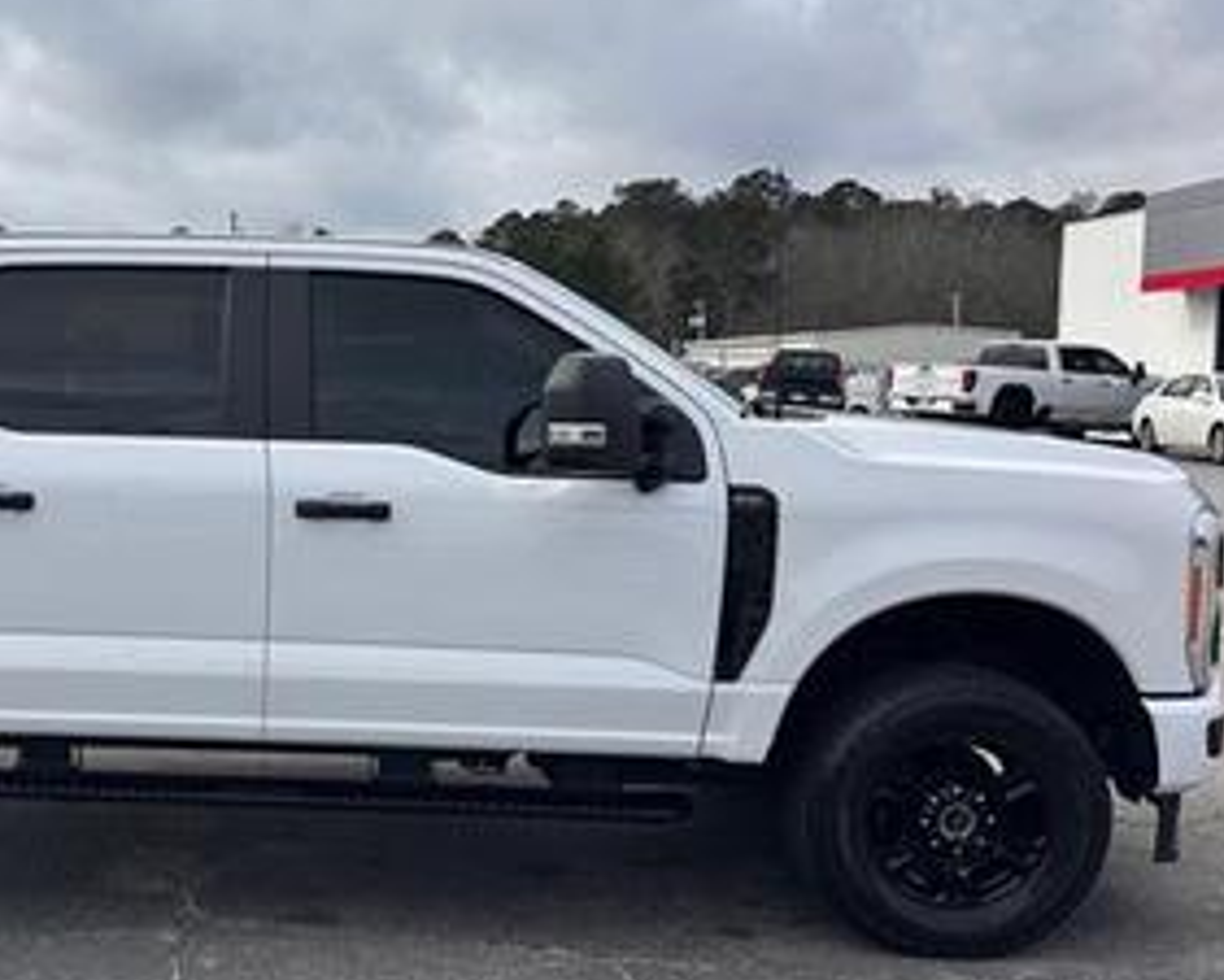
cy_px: 510
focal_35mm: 42
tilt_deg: -4.6
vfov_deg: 35.7
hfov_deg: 41.3
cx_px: 187
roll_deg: +0.7
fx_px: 1522
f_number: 1.78
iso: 80
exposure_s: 1/5000
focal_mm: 6.86
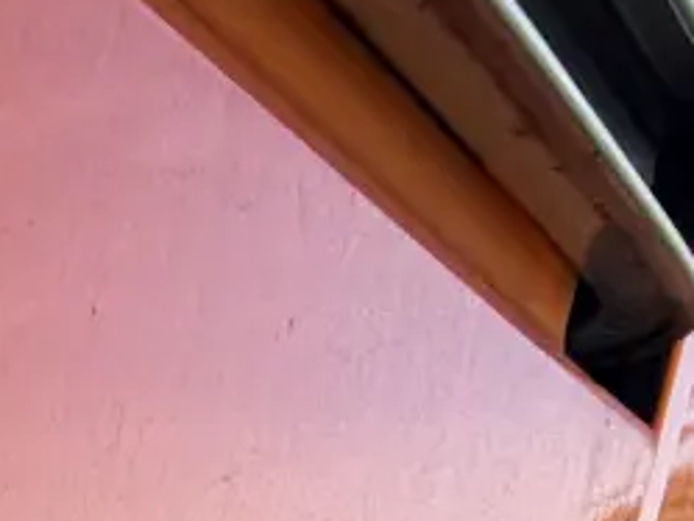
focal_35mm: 108
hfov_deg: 13.7
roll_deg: -0.7
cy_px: 1867
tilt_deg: -26.6
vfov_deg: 8.9
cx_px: -923
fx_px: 2166
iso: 50
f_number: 2.2
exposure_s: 1/502
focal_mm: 2.22
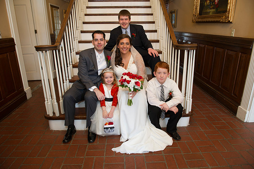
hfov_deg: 73.8
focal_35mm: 24
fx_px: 169
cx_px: 127
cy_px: 84
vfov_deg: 53.1
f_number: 4
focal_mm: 24
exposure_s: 1/60
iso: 800
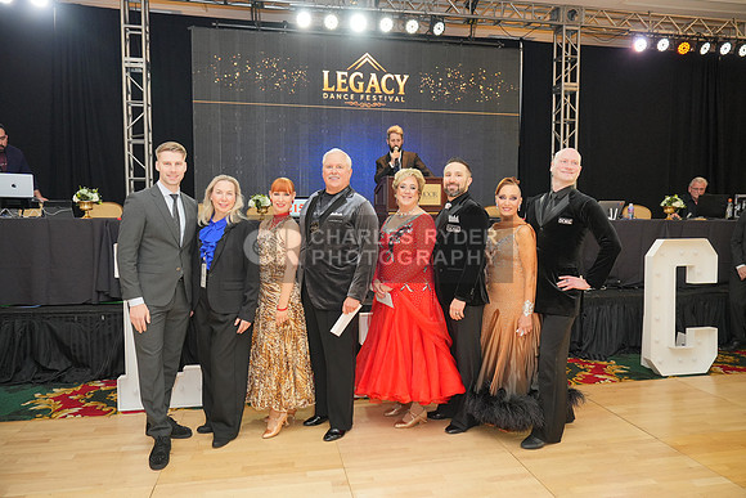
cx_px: 373
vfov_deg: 51.3
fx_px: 518
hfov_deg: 71.5
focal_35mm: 25
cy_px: 249
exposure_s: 1/200
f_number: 4
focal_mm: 25
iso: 2000
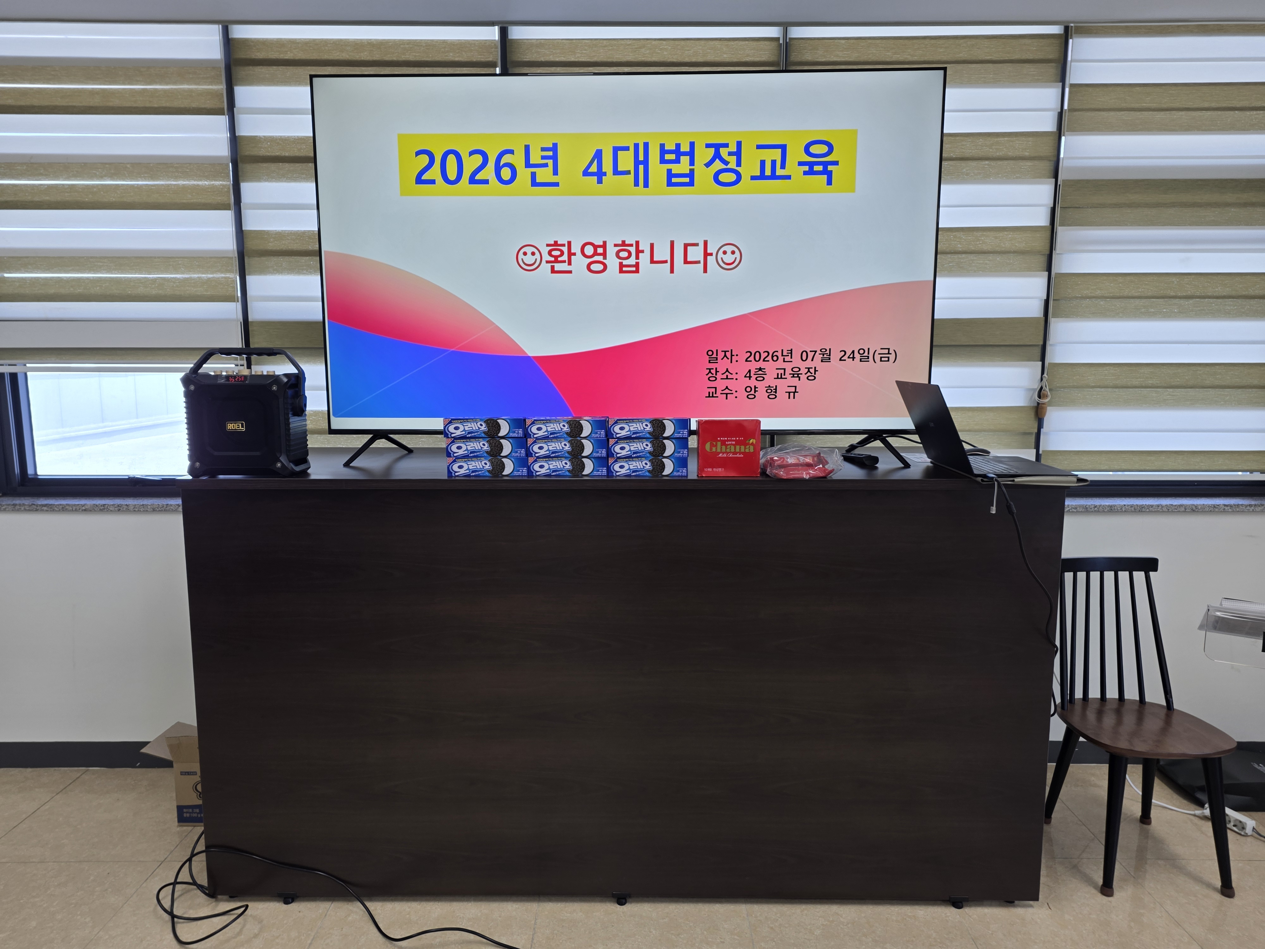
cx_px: 632
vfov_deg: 58.9
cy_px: 474
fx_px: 841
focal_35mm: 23
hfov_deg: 73.9
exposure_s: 1/120
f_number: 1.7
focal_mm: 6.25
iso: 50
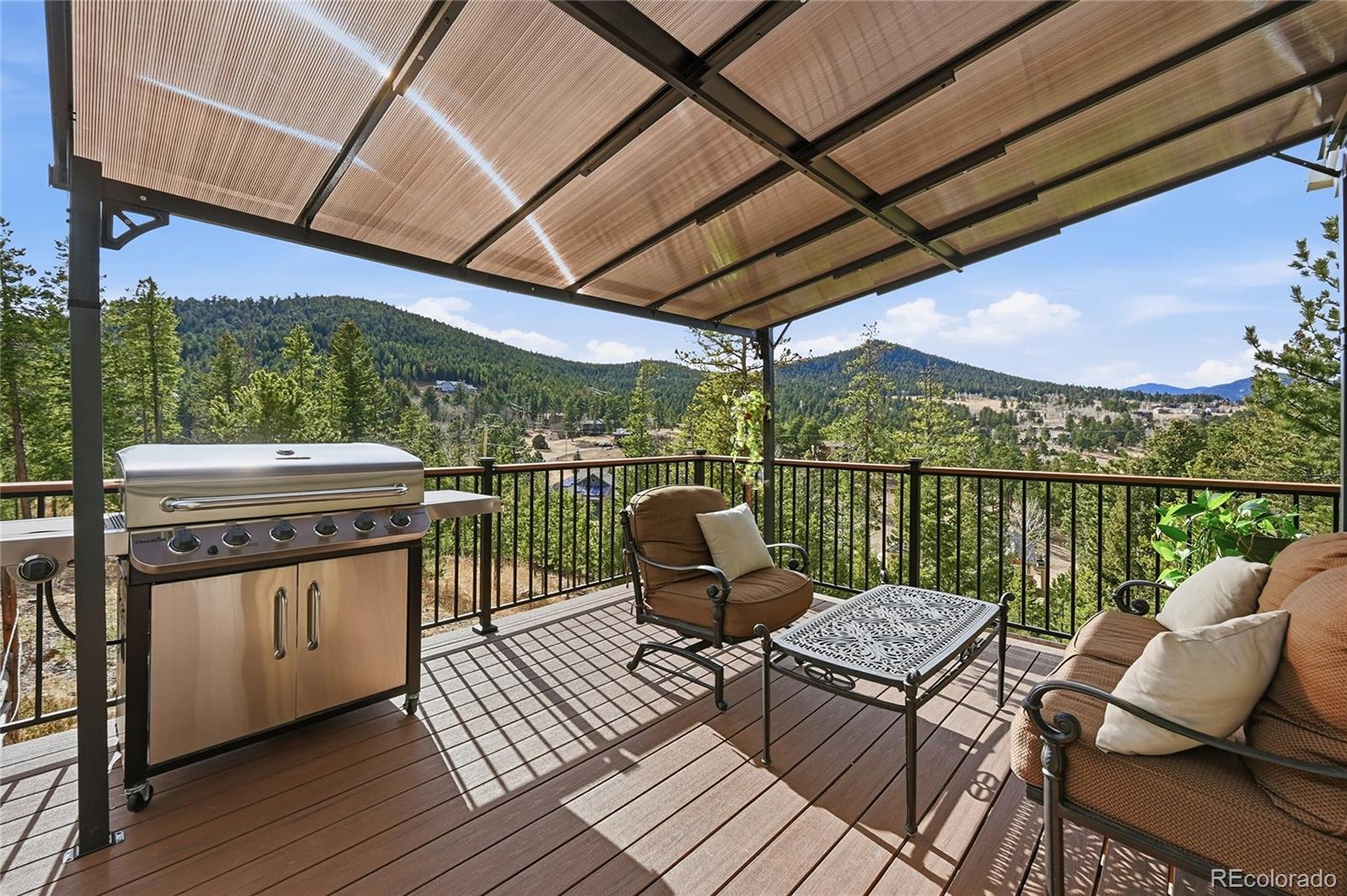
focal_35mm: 14
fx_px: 523
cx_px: 674
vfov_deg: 81.1
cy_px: 448
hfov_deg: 104.3
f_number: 8
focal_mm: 14
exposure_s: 1/2000
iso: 400
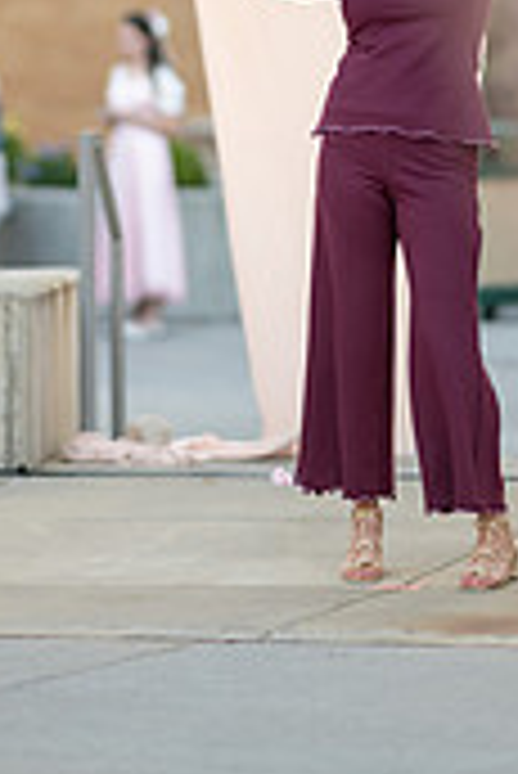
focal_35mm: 275
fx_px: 5923
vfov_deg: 7.5
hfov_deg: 5.0
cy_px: 58
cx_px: 338
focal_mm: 105
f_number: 1.4
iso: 400
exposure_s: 1/1000
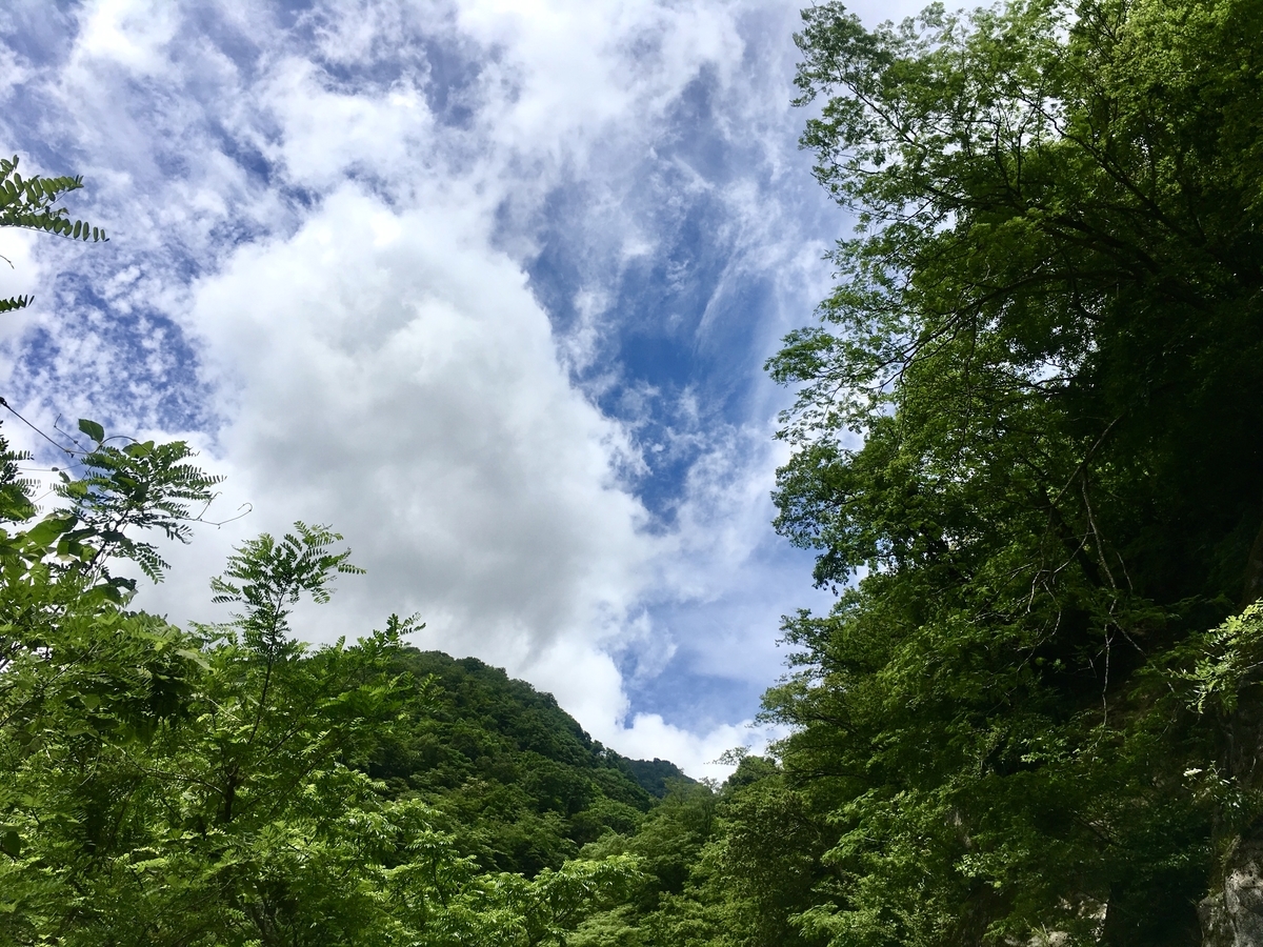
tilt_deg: +37.9
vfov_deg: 48.2
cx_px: 632
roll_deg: -6.1
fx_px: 1058
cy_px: 474
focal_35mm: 29
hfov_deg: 61.7
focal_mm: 4.15
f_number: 2.2
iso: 25
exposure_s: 1/1672
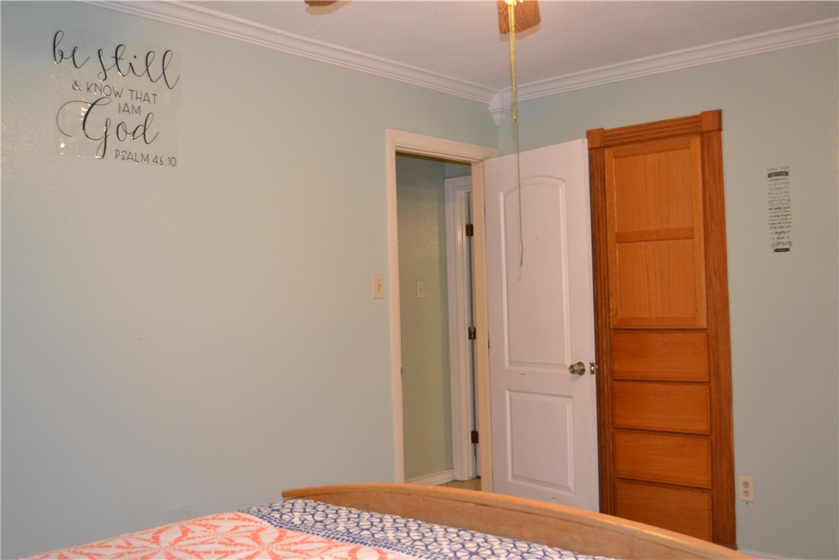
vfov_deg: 36.9
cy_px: 280
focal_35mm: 36
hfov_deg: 53.1
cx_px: 420
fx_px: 839
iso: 1400
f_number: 4
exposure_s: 1/60
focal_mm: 24
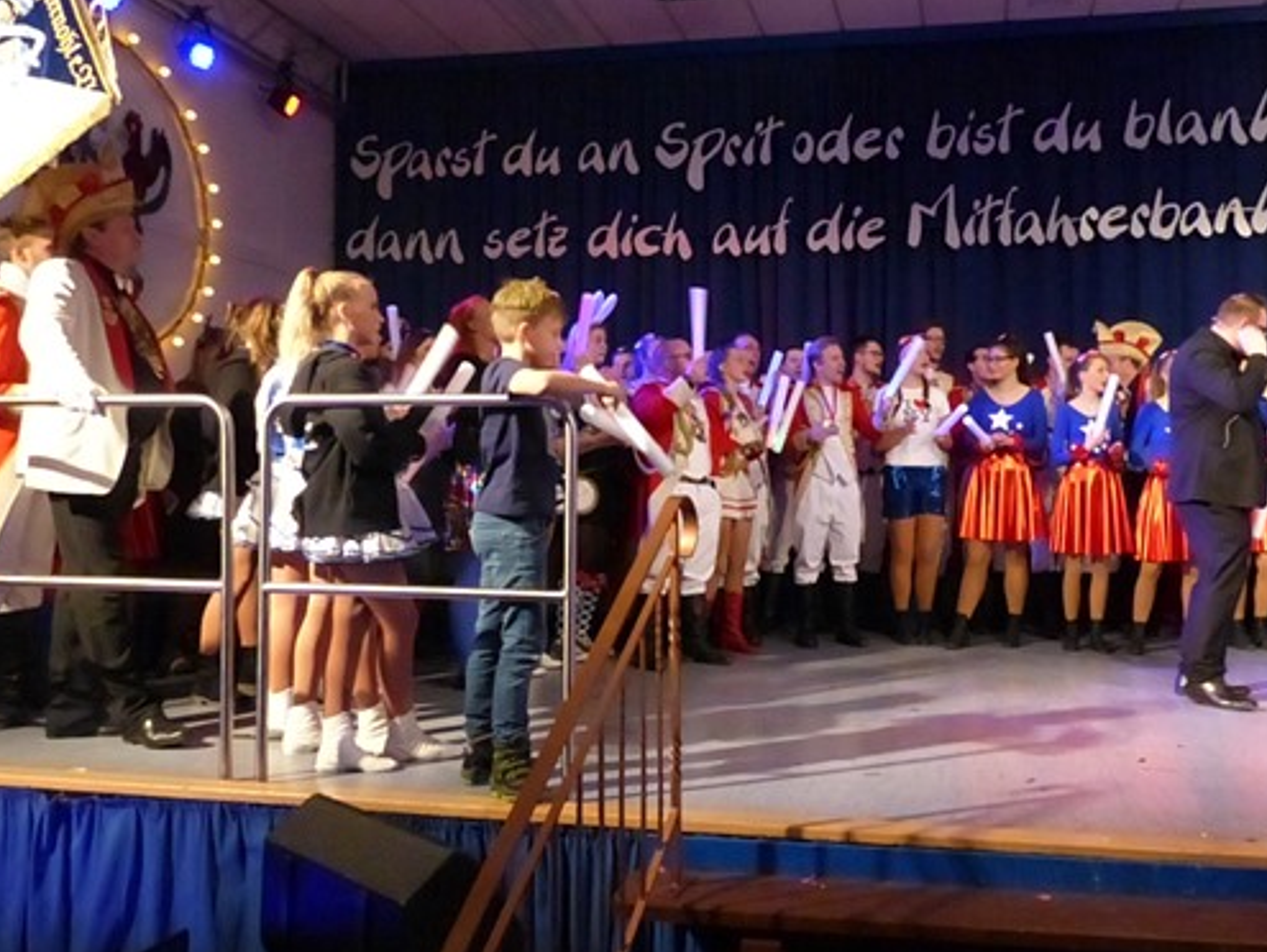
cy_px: 447
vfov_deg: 45.5
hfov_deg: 57.9
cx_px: 755
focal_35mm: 31
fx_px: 1135
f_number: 4
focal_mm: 4.5
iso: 1600
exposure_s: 1/100
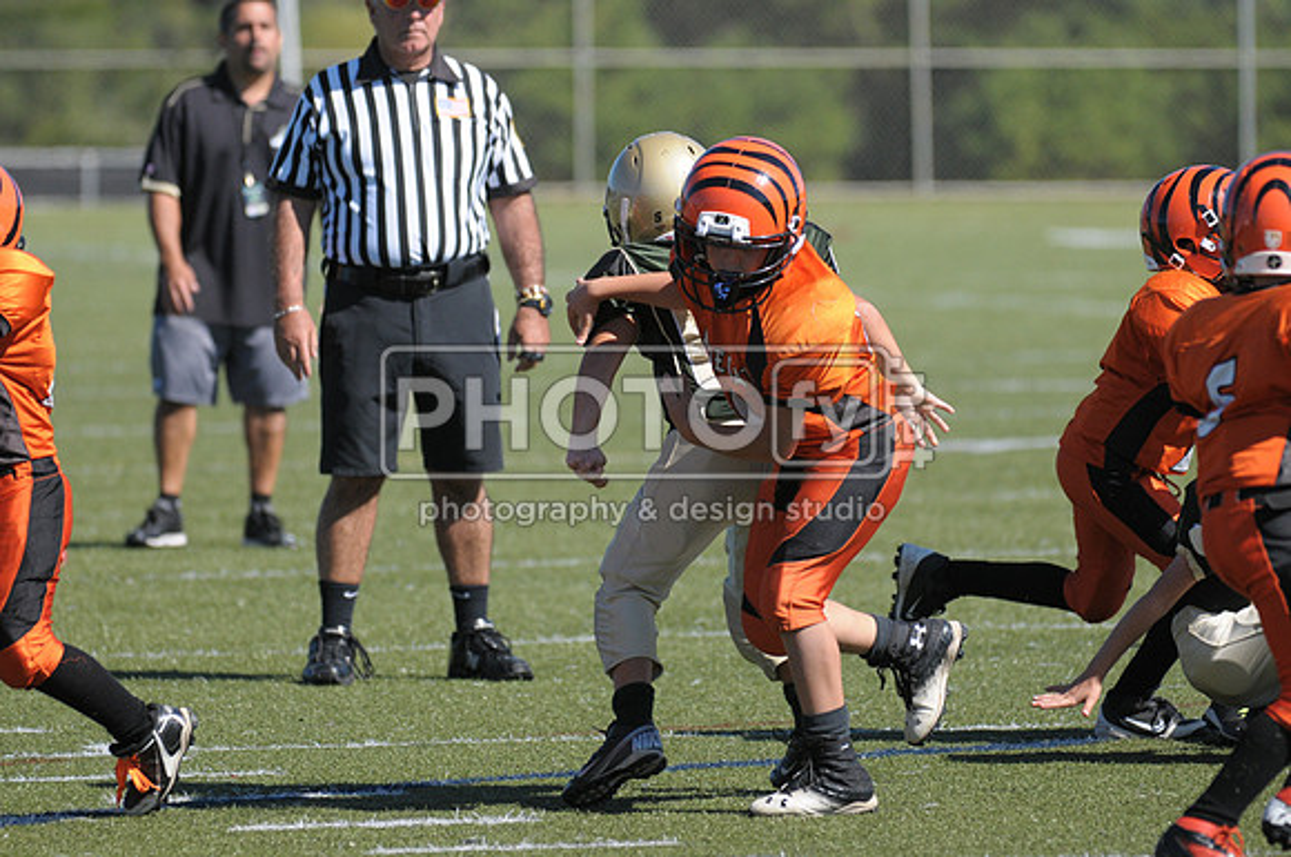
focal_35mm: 360
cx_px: 646
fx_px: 12892
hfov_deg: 5.7
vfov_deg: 3.8
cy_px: 428
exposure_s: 1/4000
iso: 640
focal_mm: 240
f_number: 4
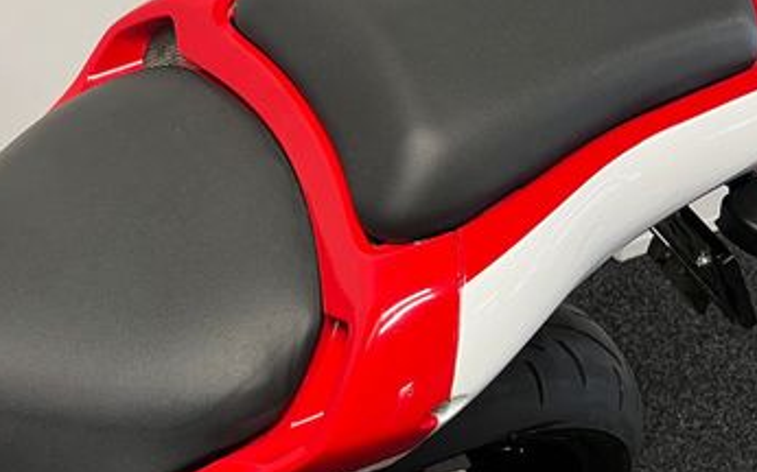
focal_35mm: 51
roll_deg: -4.5
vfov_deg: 25.2
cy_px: 166
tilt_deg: -35.1
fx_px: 1052
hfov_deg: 39.5
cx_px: 326
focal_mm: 5.1
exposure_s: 1/50
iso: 100
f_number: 1.6
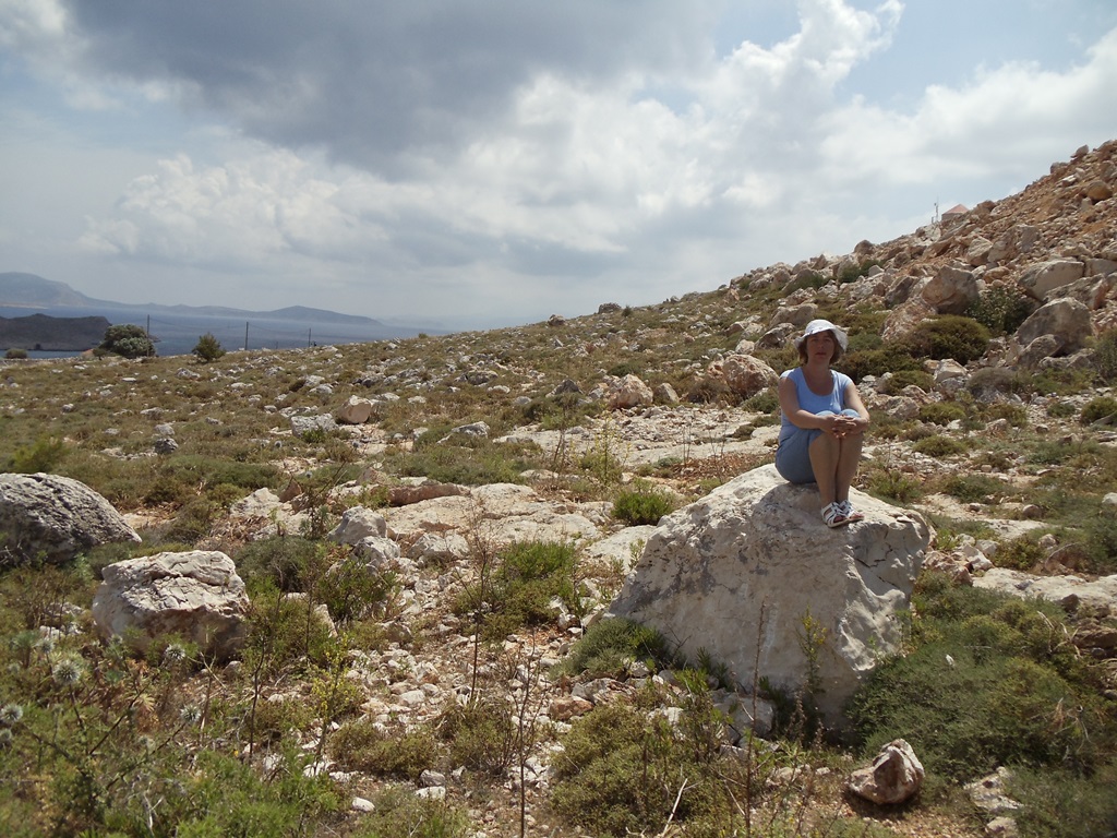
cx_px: 558
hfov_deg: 42.9
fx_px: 1420
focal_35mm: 44
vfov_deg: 32.9
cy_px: 419
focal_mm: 6
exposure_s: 1/500
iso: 100
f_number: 7.1
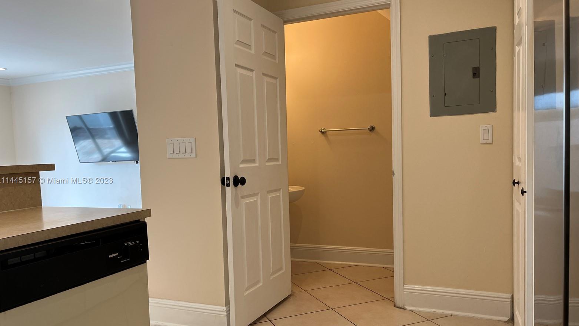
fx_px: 445
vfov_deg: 40.1
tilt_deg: -3.6
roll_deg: +1.9
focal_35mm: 29
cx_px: 290
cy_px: 181
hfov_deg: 66.1
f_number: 1.6
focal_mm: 5.1
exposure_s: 1/120
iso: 80
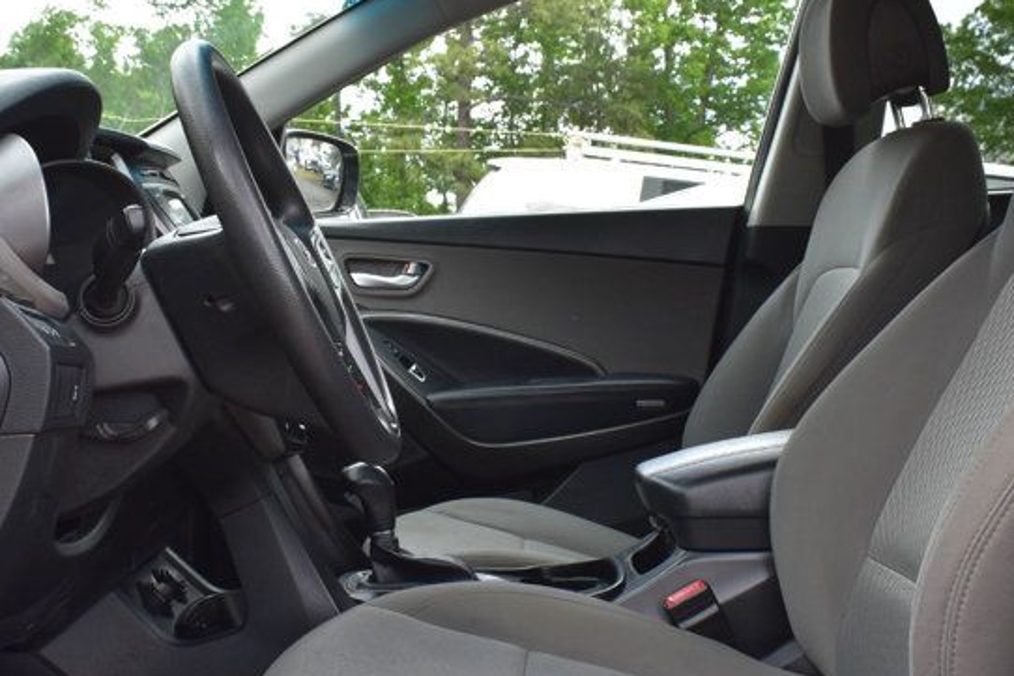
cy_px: 331
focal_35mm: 51
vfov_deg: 26.5
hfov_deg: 38.8
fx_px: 1436
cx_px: 434
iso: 400
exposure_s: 1/100
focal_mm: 18
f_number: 9
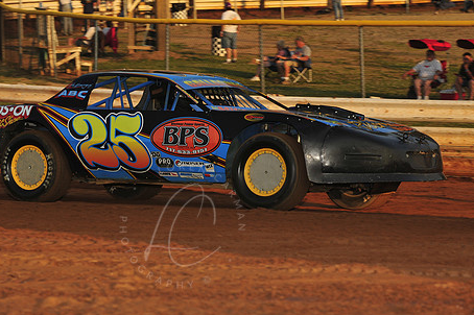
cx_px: 182
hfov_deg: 14.3
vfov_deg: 9.6
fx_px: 1881
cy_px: 129
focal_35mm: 143
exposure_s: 1/320
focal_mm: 112
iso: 200
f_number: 8
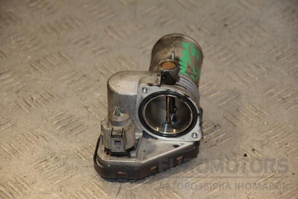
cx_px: 149
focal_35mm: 158
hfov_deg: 13.0
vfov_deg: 8.7
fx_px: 1304
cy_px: 100
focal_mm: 105
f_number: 5.6
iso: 800
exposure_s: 1/160
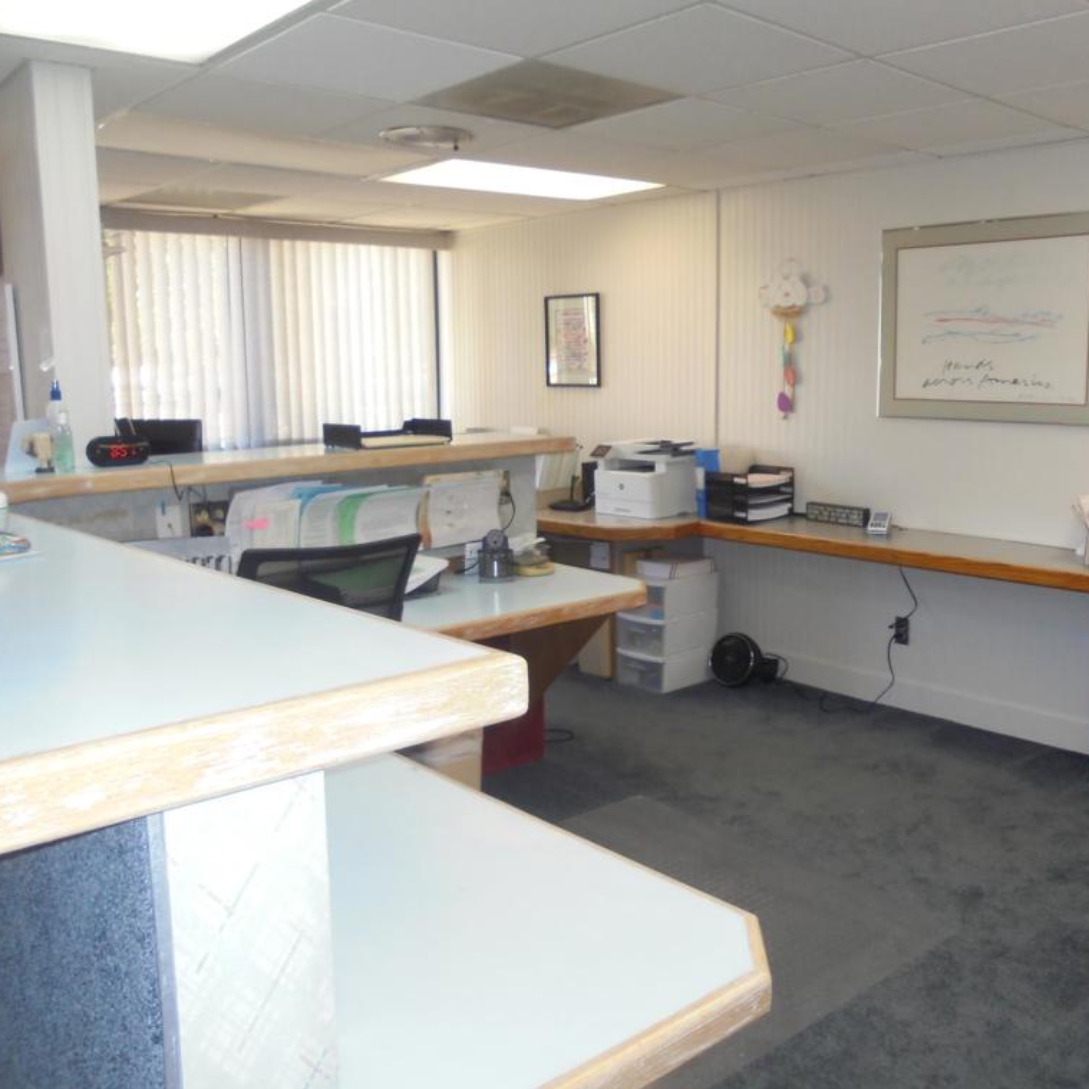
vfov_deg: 52.5
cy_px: 539
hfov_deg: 52.3
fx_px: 1103
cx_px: 623
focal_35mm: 31
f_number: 3.5
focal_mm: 4.6
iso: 250
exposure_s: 1/40
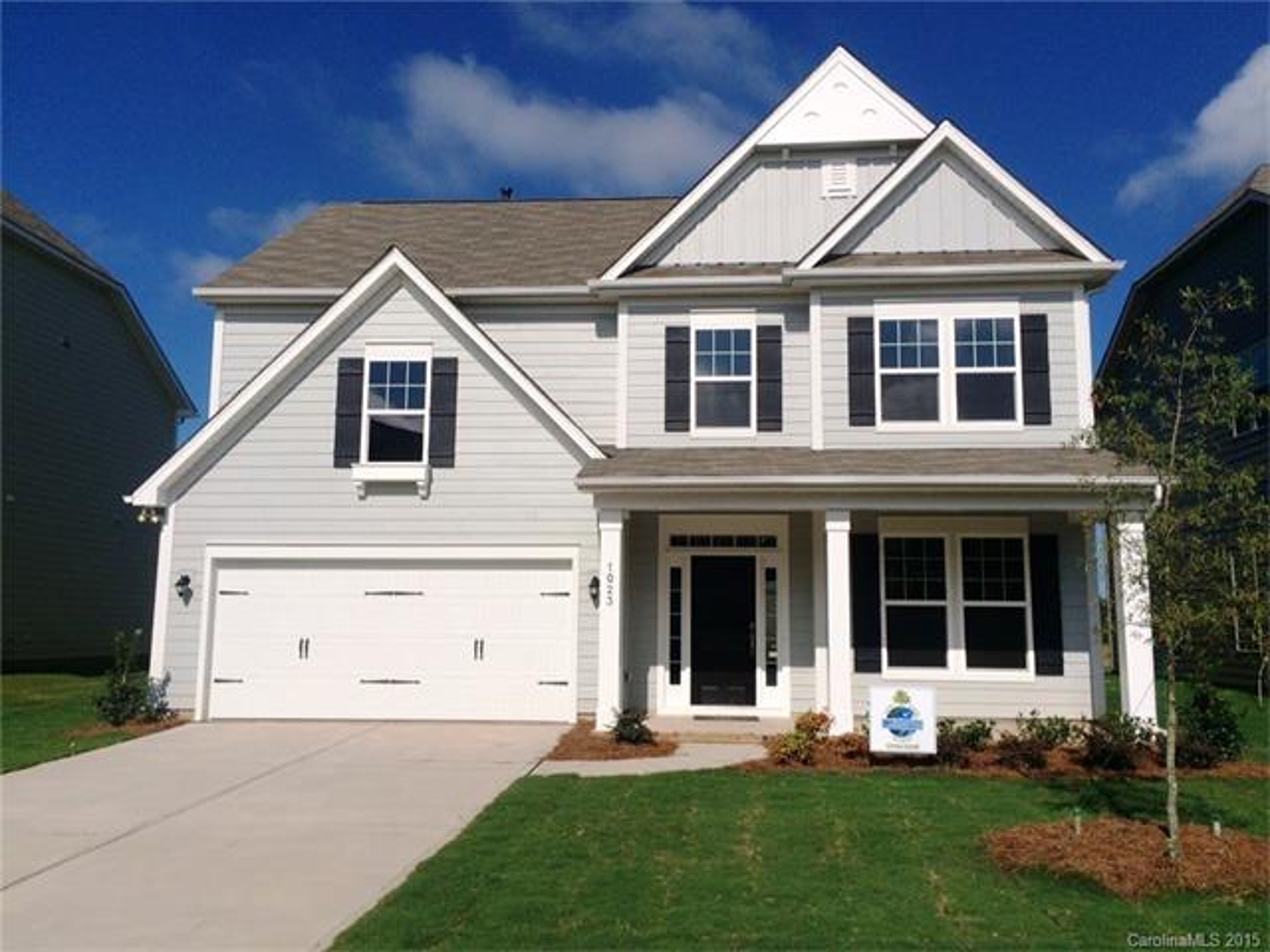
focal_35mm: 29
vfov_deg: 48.2
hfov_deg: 61.7
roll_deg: +0.6
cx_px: 635
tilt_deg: +7.8
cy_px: 476
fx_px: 1064
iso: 40
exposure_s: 1/6849
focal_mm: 4.15
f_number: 2.2
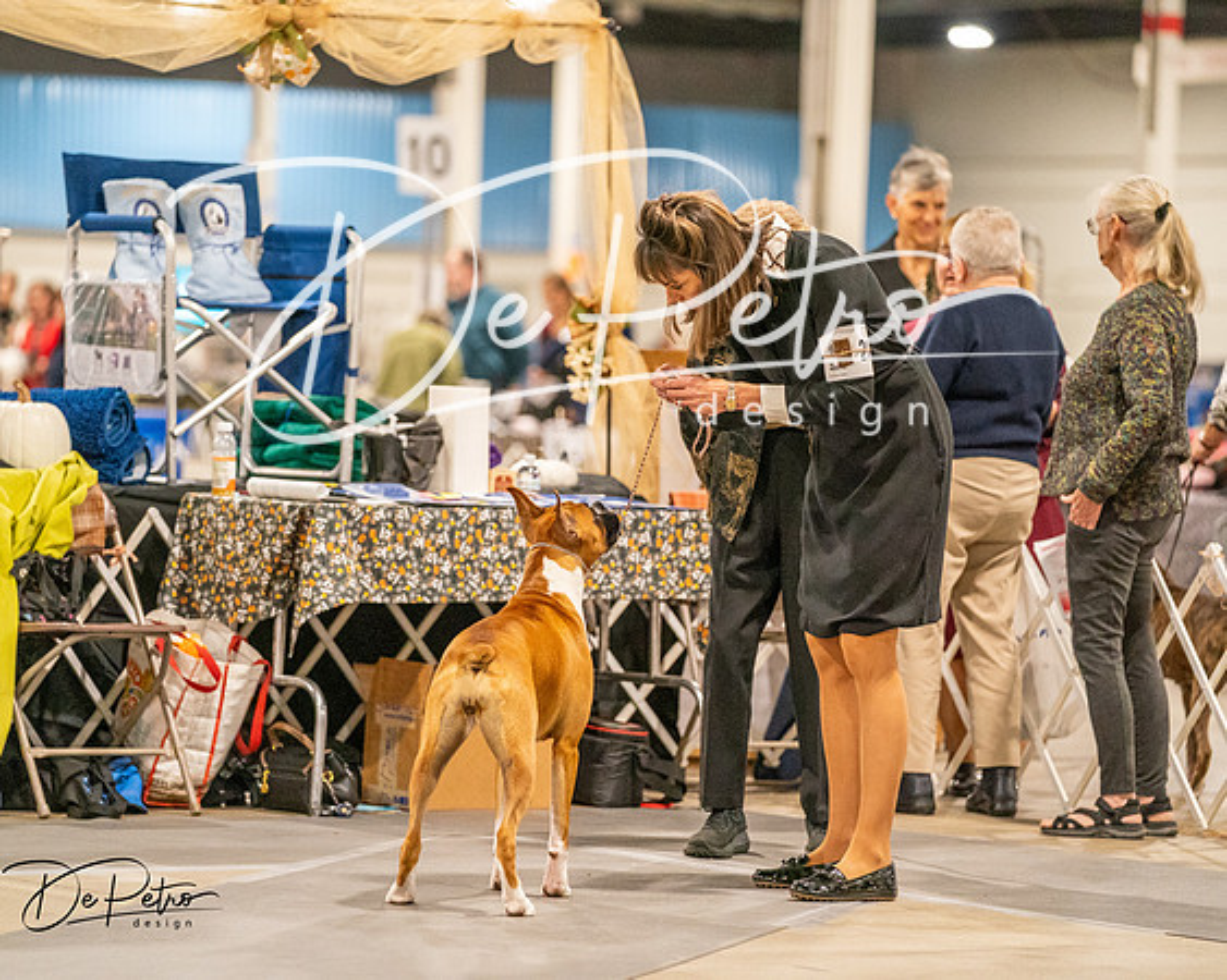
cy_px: 490
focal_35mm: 171
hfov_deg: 11.3
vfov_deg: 9.0
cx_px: 614
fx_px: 6214
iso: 6400
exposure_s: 1/250
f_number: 3.2
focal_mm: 152
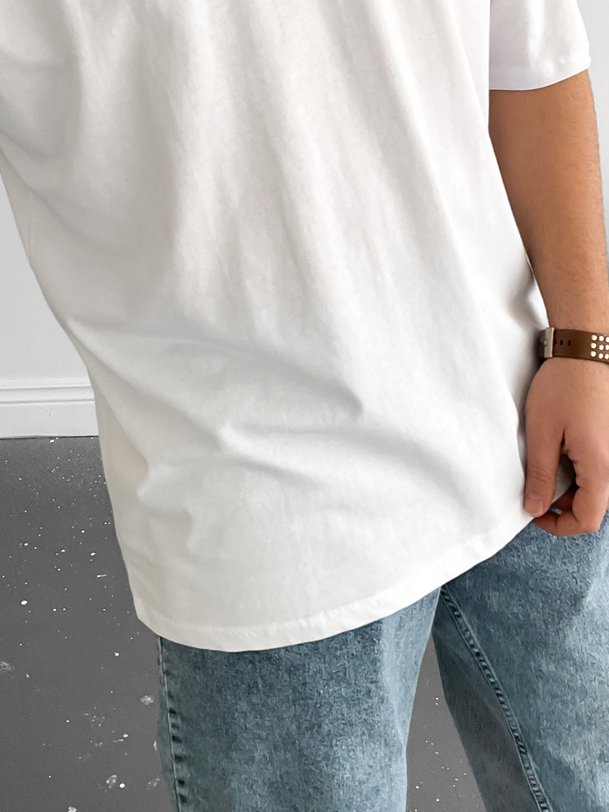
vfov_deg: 37.4
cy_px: 219
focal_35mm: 50
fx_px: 1173
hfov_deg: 29.1
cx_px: 300
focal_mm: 3
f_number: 1.8
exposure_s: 1/80
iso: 64
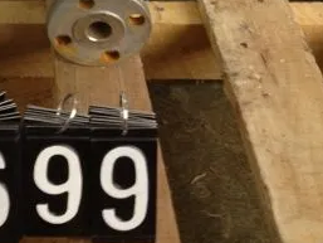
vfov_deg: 16.3
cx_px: -1
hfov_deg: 21.7
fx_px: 812
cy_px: -43
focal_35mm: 87
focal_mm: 4.28
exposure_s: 1/20
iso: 250
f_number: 2.4
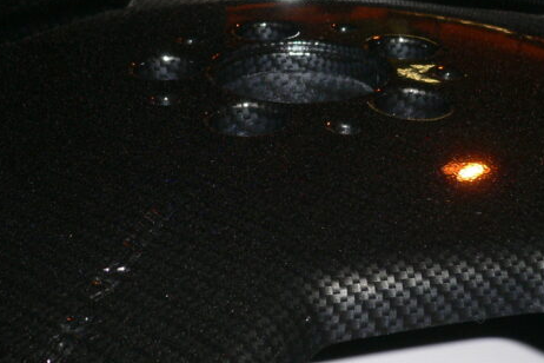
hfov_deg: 31.9
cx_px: 256
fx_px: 952
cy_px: 113
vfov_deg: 21.5
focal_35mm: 63
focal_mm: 5.8
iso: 80
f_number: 2.8
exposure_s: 1/60
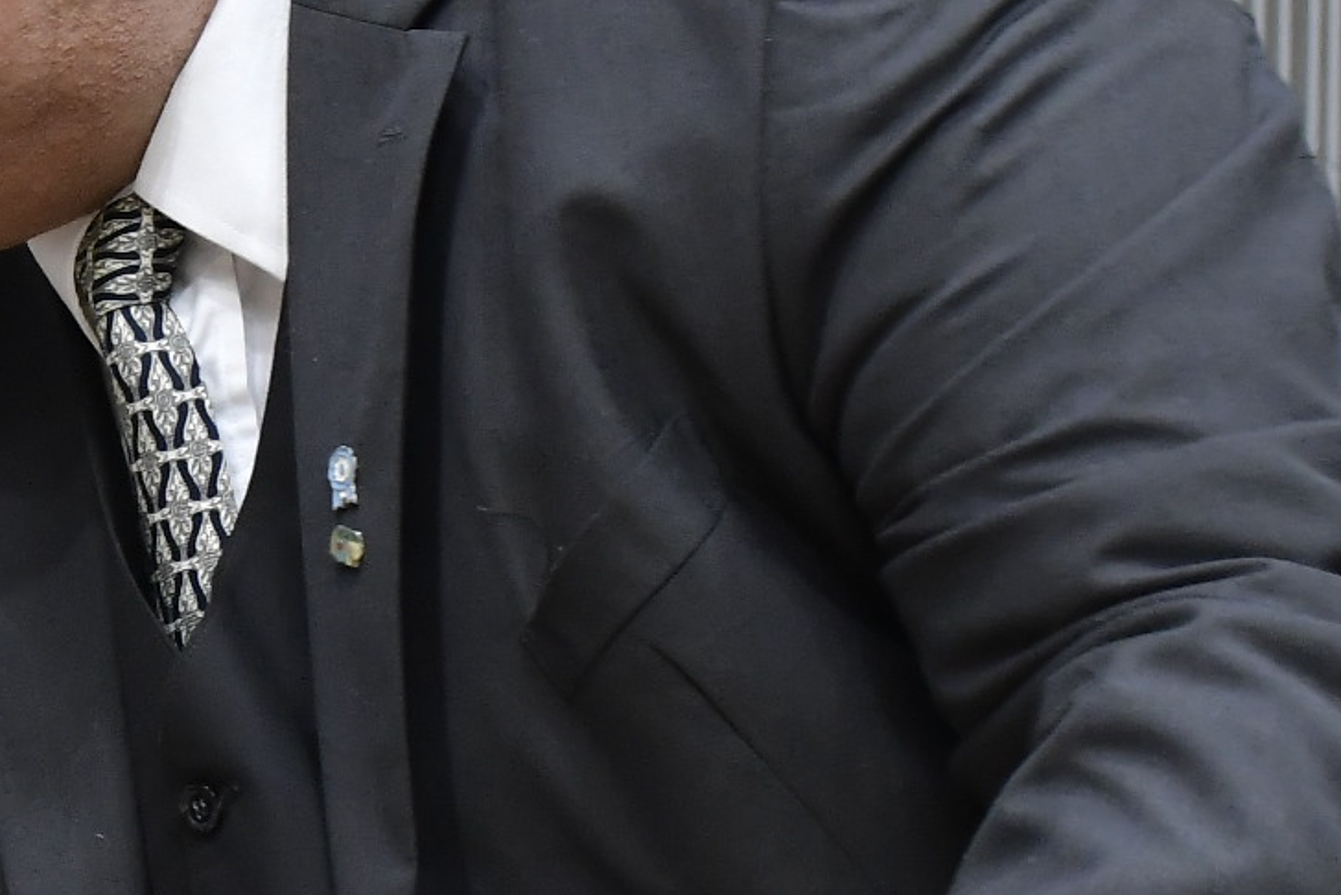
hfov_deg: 11.6
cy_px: 499
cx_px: -440
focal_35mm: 172
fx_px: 6409
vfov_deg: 8.0
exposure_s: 1/100
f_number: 6.3
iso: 1600
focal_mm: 30
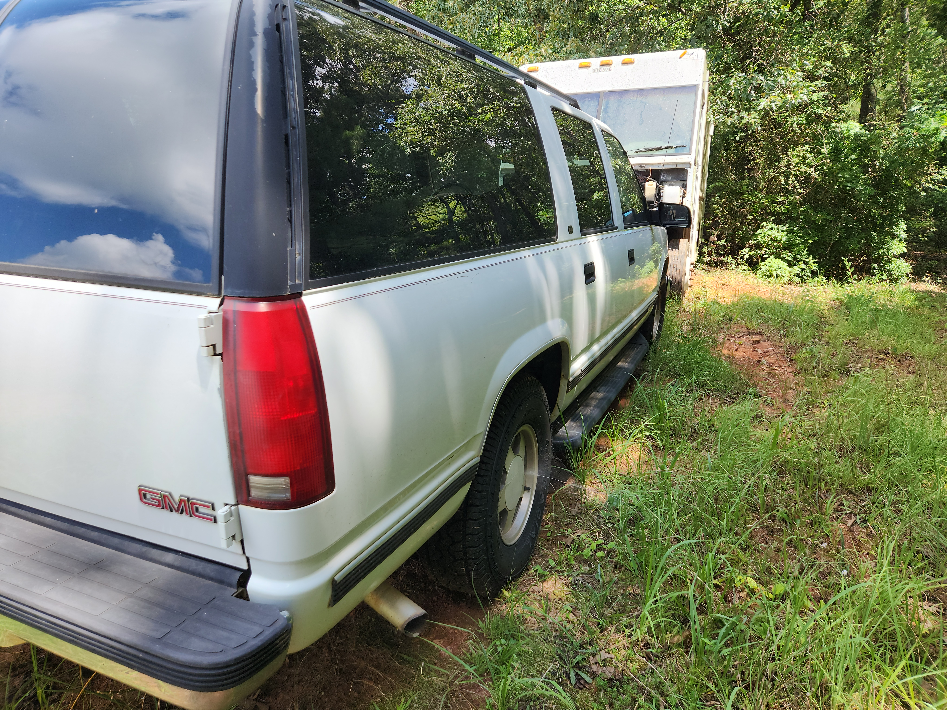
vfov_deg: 58.9
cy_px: 355
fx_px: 629
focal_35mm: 23
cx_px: 474
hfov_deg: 73.9
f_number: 1.8
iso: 20
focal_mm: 5.4
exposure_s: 1/265
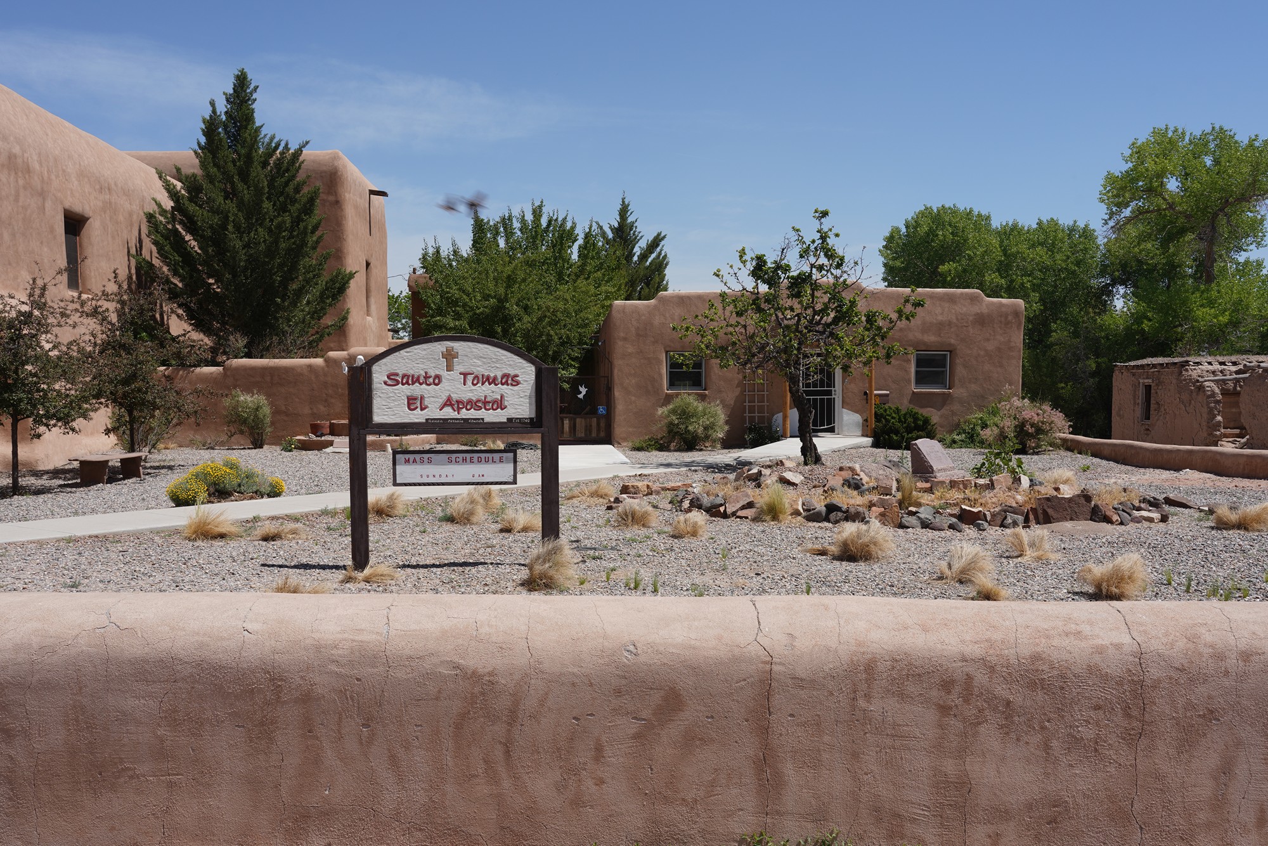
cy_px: 423
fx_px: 986
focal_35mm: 28
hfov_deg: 65.5
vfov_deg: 46.4
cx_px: 634
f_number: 11
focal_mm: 28
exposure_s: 1/160
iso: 80
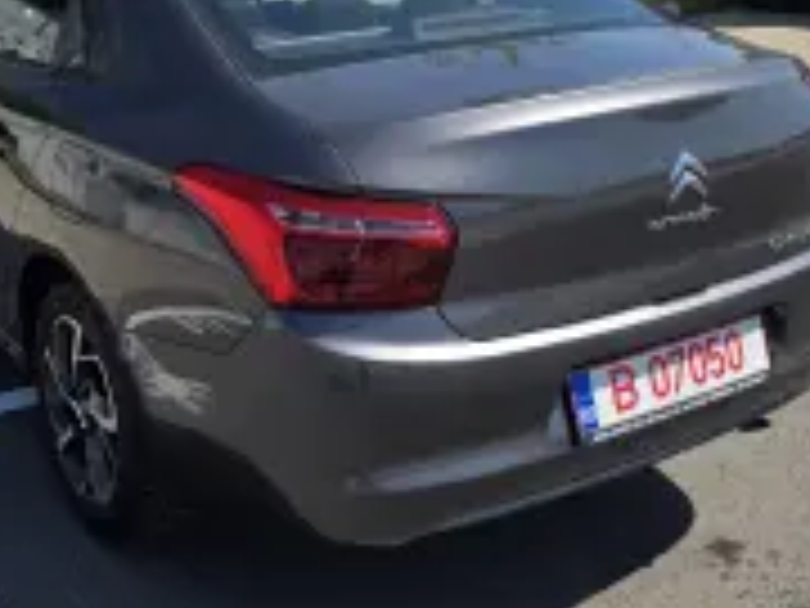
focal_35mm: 46
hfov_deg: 40.2
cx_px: 212
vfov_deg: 31.4
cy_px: 225
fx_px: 1076
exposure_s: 1/5447
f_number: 1.7
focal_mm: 6.3
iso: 80
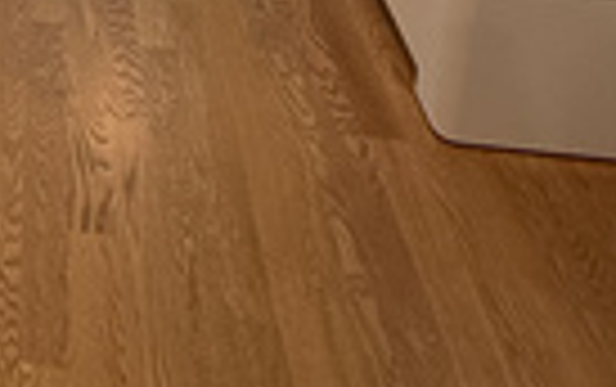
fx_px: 908
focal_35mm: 54
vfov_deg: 16.6
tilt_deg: -11.9
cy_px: -432
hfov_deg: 32.5
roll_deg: +2.1
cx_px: -79
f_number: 2.2
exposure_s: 1/120
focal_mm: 2.22
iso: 160
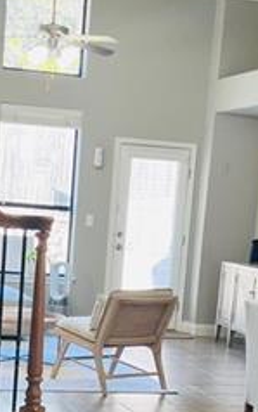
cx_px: 78
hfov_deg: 14.7
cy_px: 343
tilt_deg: -8.2
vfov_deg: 22.9
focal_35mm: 89
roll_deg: -3.2
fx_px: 1000
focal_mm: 5.7
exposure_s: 1/60
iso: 80
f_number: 1.5
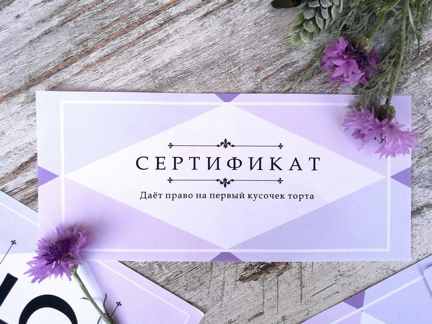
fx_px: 337
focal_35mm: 27
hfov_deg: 65.3
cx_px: 216
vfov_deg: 51.4
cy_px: 162
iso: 50
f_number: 2.2
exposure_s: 1/50
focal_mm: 4.5
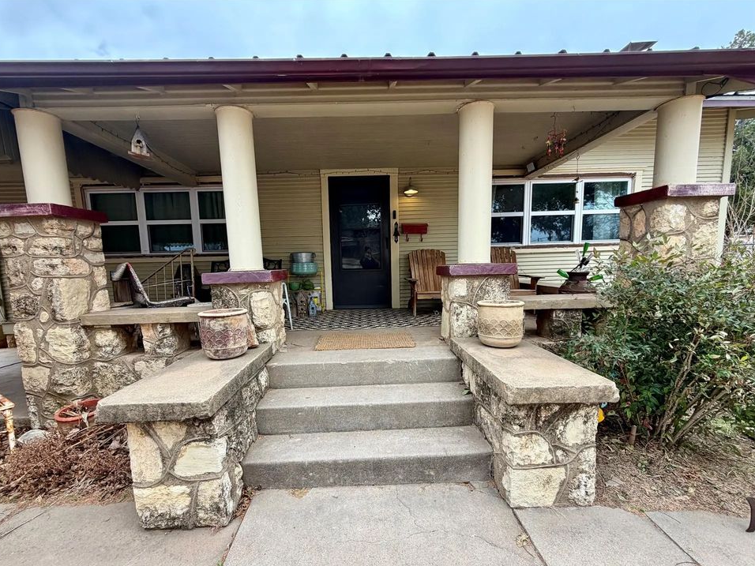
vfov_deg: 81.7
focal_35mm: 15
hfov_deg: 98.1
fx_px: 327
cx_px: 367
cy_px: 301
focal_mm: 2.22
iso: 50
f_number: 2.2
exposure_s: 1/147
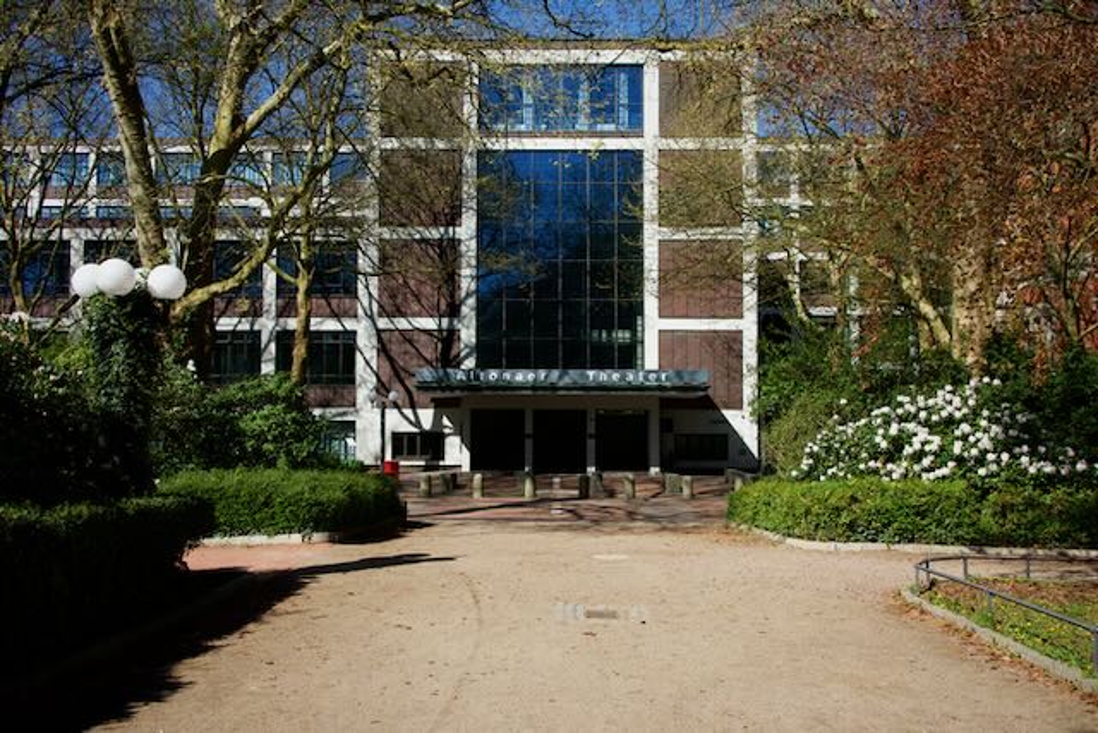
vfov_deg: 36.9
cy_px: 366
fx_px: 1098
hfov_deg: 53.1
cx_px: 549
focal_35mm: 36
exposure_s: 1/250
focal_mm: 24
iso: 100
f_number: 8
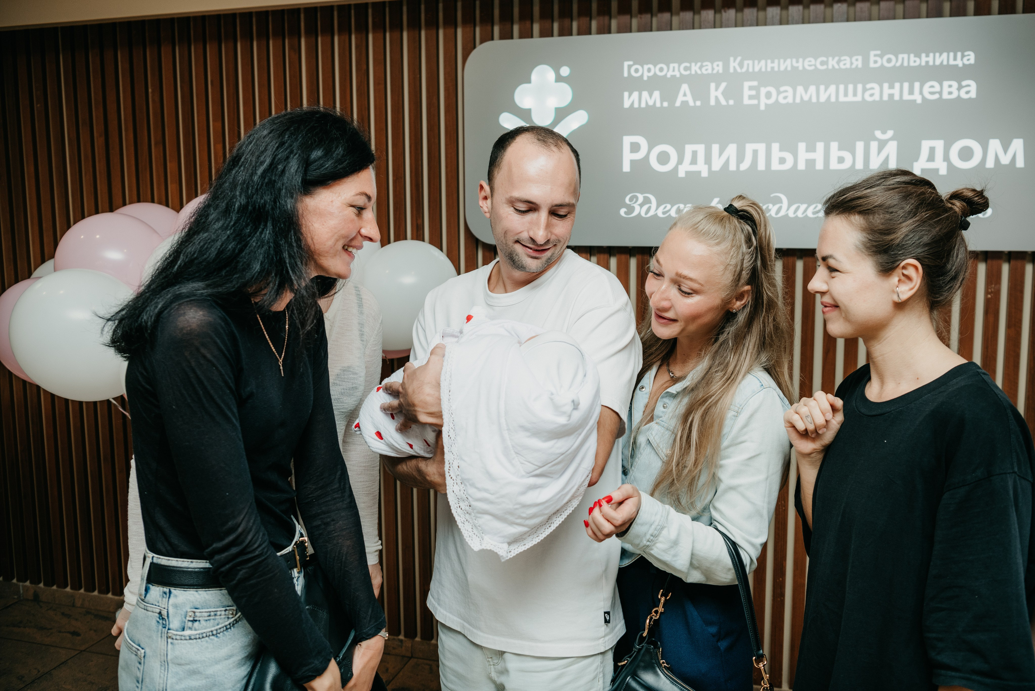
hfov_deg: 58.8
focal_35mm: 32
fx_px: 917
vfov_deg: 41.3
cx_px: 550
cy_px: 324
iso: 160
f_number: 4
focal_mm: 30
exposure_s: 1/160
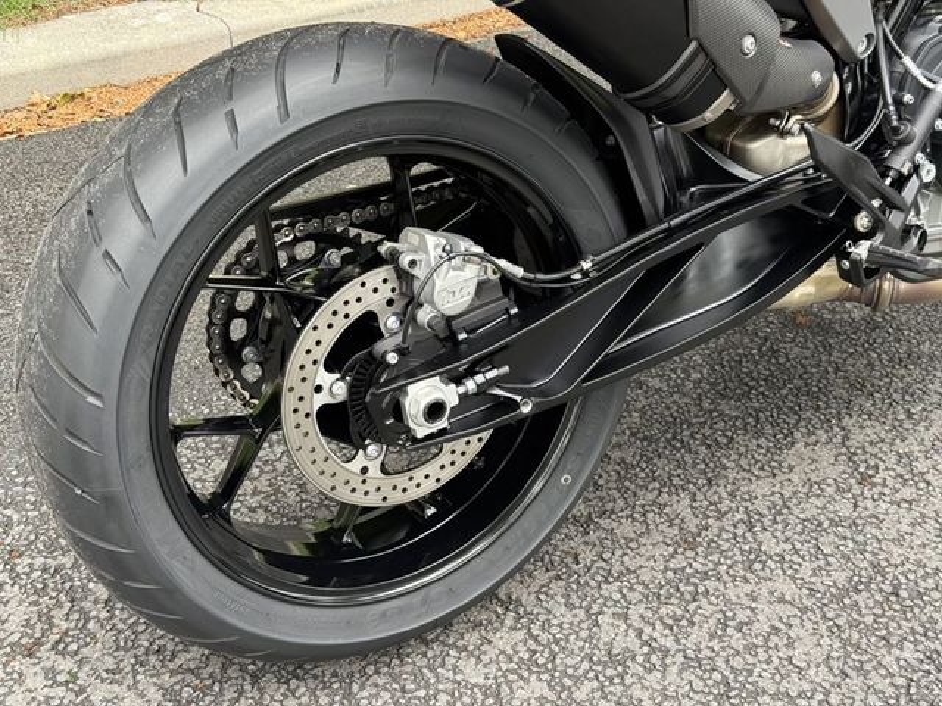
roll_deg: -4.5
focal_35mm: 48
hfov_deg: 39.7
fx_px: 1306
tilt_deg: -36.2
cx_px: 471
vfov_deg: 30.3
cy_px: 353
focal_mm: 6.76
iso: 100
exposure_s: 1/91
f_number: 1.78
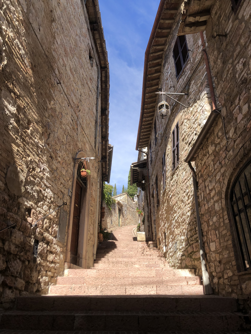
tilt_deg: +26.4
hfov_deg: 49.7
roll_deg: -0.1
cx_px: 126
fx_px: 271
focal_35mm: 28
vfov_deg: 63.4
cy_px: 167
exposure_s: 1/1000
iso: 20
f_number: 1.8
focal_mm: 4
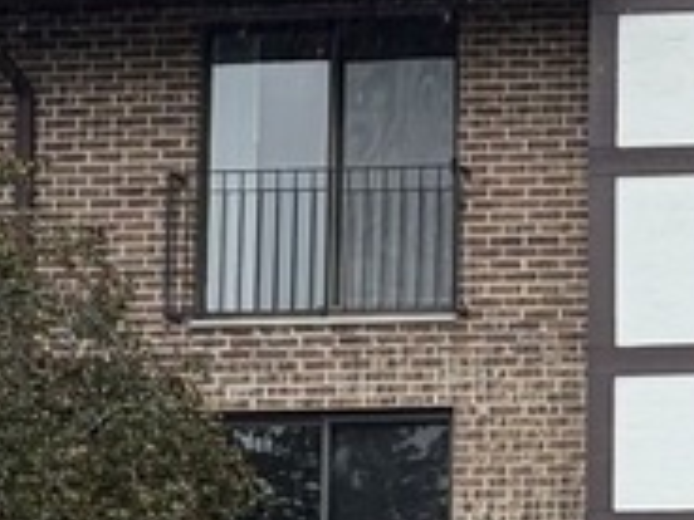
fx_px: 4070
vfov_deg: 7.3
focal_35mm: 203
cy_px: 554
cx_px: 1113
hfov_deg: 9.4
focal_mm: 5.96
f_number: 1.6
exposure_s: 1/230
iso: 50
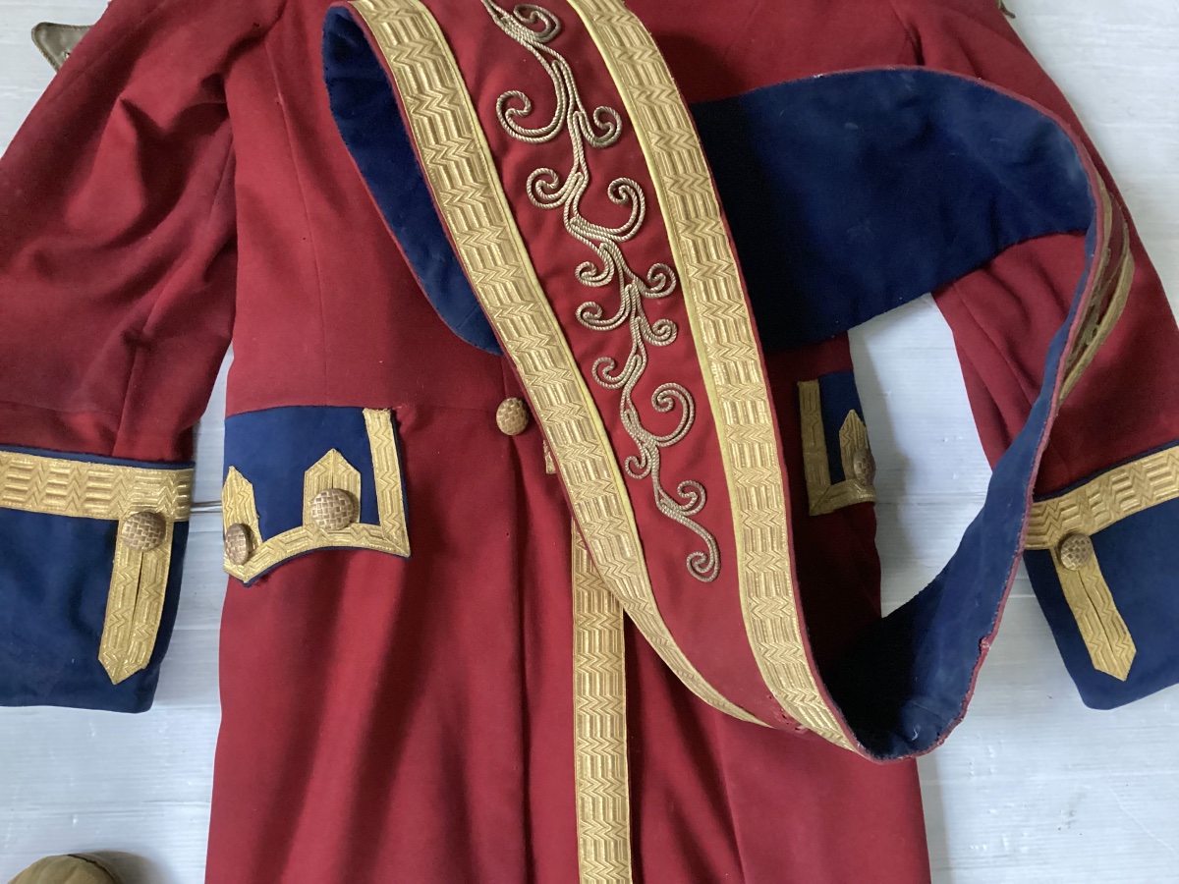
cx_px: 590
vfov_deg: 45.4
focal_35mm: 31
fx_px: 1056
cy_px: 442
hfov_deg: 58.4
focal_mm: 3.3
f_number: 2.4
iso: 640
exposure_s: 1/20
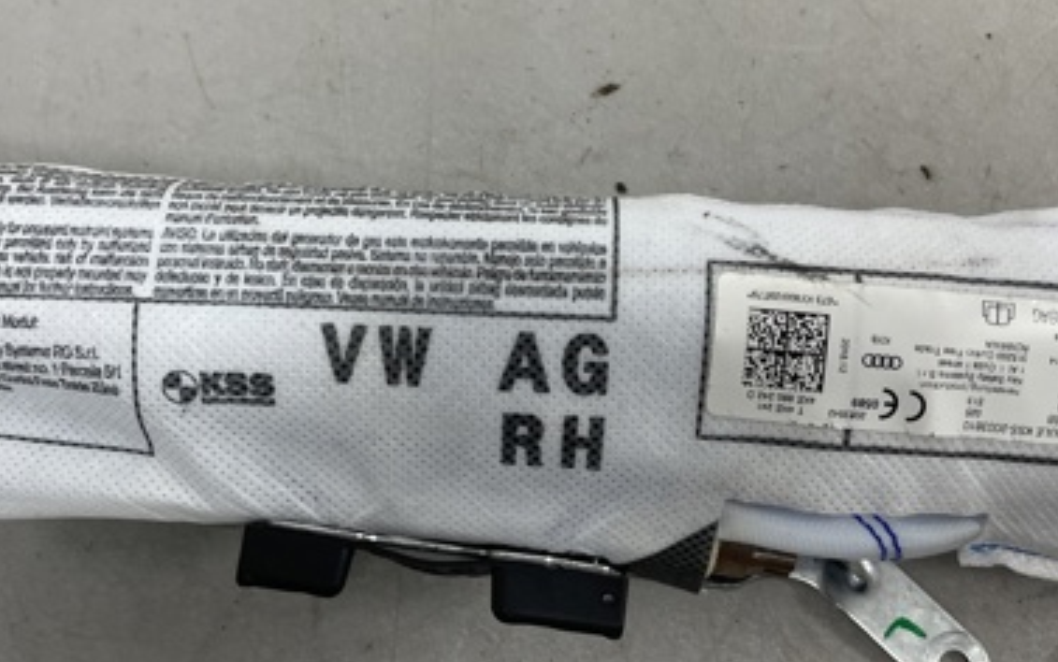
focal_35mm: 45
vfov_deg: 28.6
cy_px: 311
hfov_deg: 44.3
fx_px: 1298
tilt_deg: -73.5
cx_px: 474
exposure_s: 1/100
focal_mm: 5.1
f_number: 1.6
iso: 100
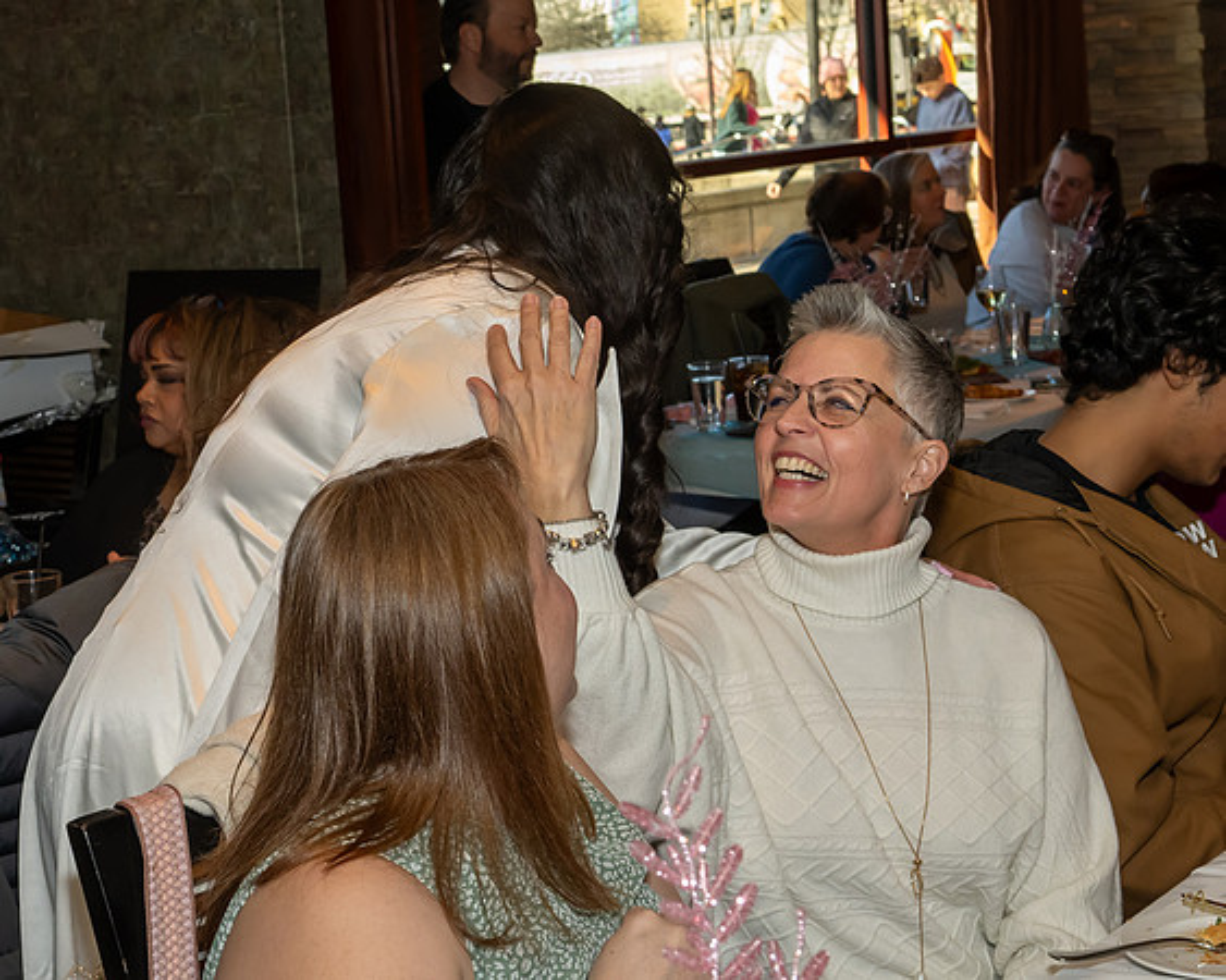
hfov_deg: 27.5
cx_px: 369
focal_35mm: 69
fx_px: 2486
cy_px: 451
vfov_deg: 22.3
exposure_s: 1/250
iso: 1000
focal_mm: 34
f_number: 7.1
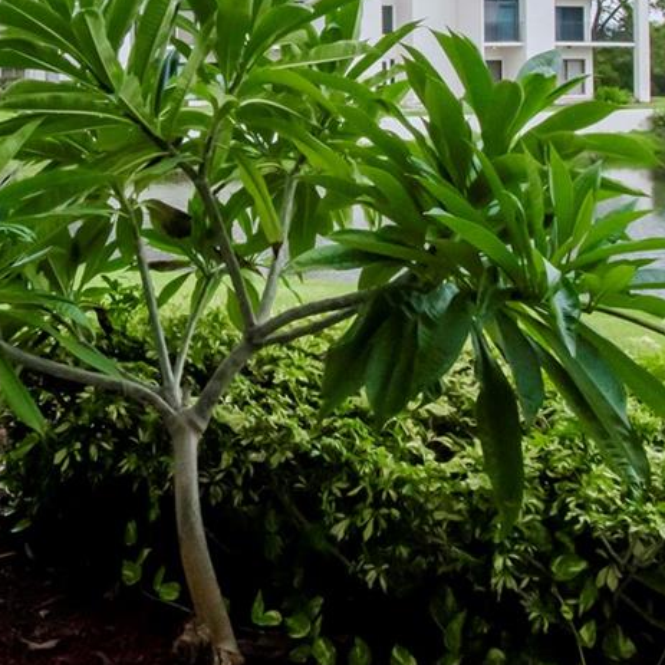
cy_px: 90
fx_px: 956
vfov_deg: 36.4
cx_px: 230
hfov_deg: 38.0
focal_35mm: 44
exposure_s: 1/400
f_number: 20
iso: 800
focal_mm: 10
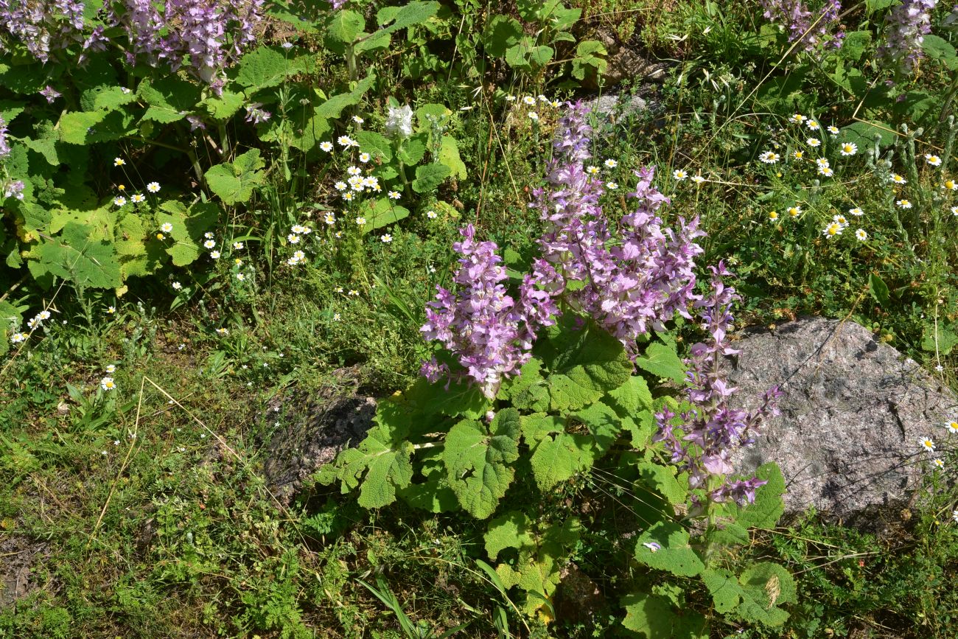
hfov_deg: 39.6
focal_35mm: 50
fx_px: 1331
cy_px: 320
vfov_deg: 27.0
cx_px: 479
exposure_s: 1/125
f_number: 20
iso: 320
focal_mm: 50
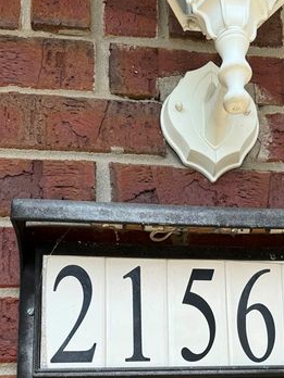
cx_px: 219
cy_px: 351
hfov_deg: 30.9
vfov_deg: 38.0
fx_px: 503
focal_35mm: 46
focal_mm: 6.76
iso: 80
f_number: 1.78
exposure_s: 1/1869
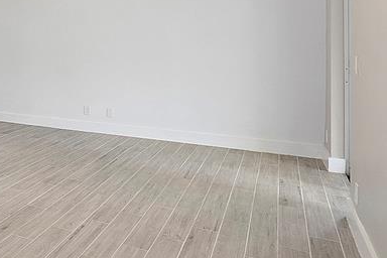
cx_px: -110
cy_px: 46
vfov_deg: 32.4
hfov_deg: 34.8
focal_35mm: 40
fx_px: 430
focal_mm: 10
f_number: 9
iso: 250
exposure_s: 1/15
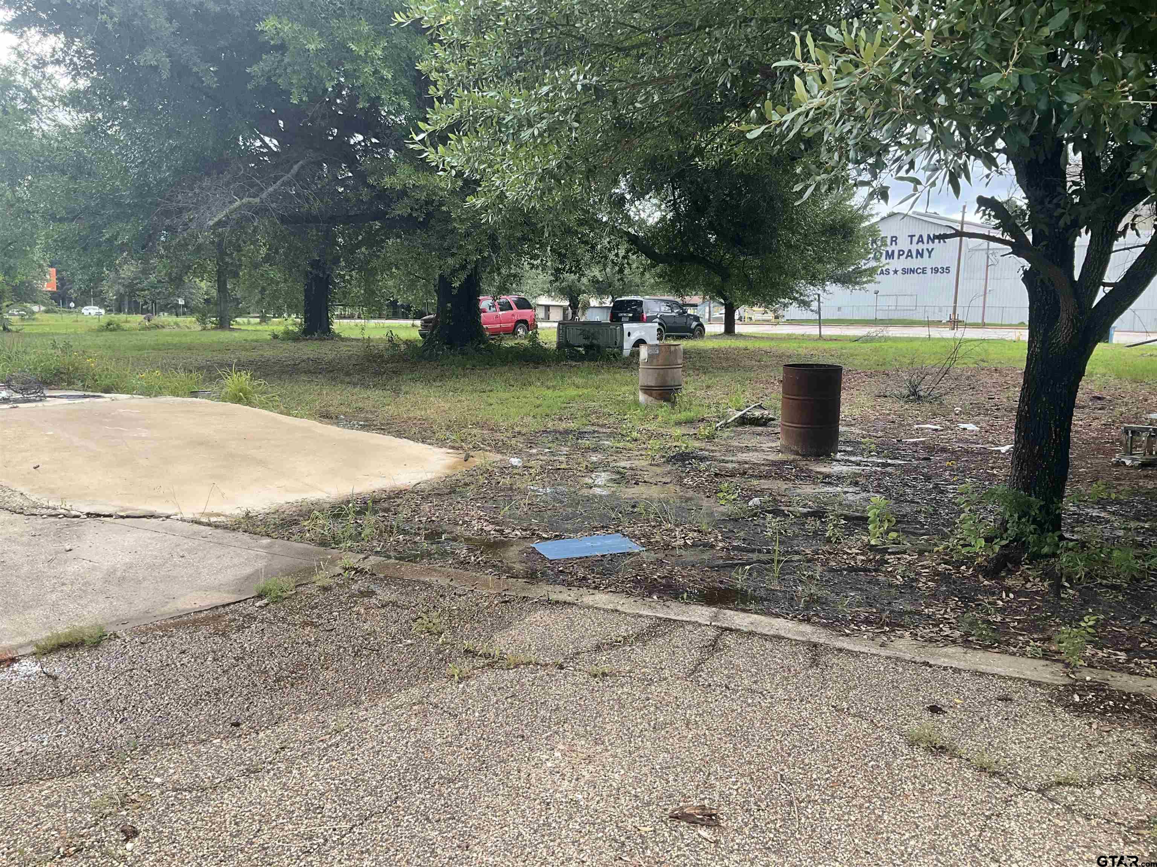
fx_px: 969
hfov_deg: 61.7
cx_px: 578
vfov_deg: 48.2
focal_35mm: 29
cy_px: 434
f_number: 1.8
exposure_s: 1/137
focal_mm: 3
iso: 20
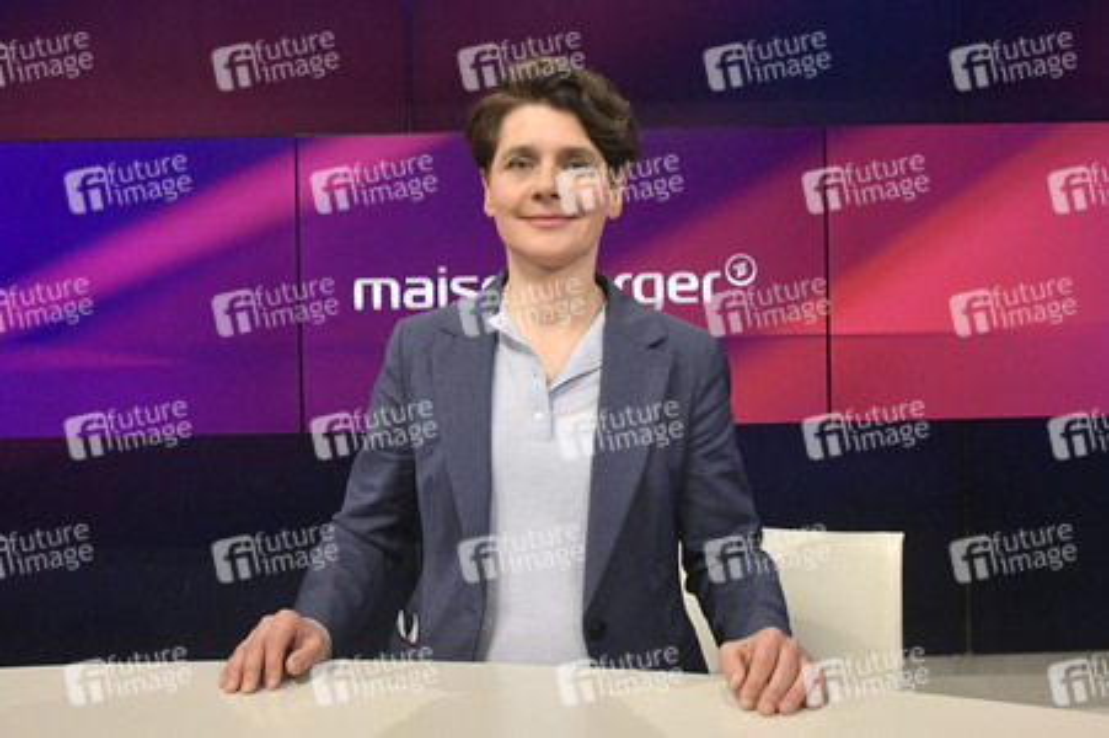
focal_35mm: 27
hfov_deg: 67.4
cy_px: 369
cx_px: 554
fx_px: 831
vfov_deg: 47.9
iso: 2500
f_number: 6.3
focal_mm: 27
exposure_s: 1/320
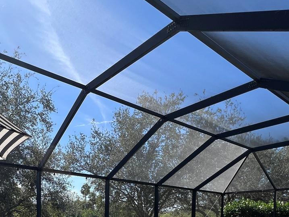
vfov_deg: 40.0
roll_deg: -1.2
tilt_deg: -3.8
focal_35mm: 29
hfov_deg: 59.8
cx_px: 90
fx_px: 242
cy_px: 234
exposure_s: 1/633
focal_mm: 1.57
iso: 32
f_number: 1.8
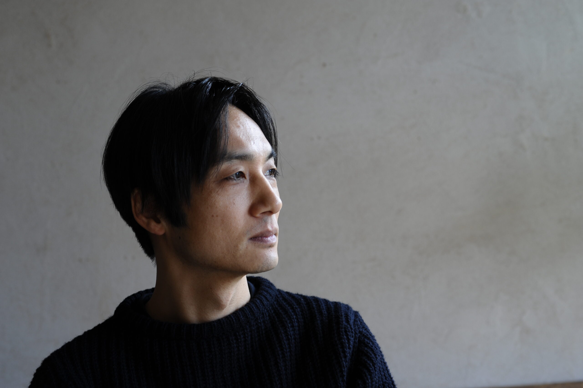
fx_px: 939
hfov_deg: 34.5
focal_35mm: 58
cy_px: 194
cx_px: 292
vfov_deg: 23.3
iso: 500
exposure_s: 1/100
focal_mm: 58
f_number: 5.6
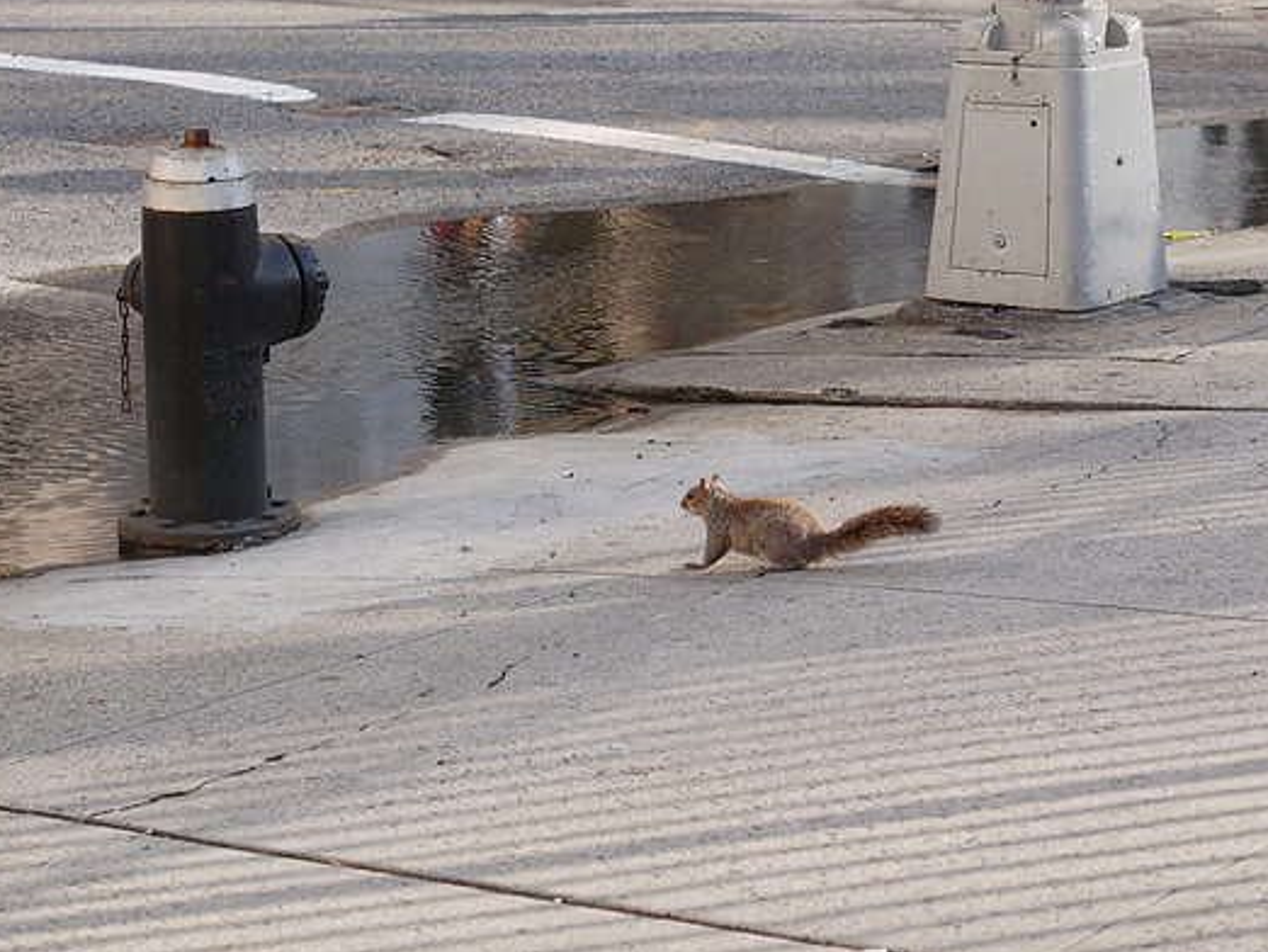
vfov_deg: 14.8
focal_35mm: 100
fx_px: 3665
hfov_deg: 19.6
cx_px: 636
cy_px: 443
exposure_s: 1/125
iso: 100
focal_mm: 45
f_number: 4.5
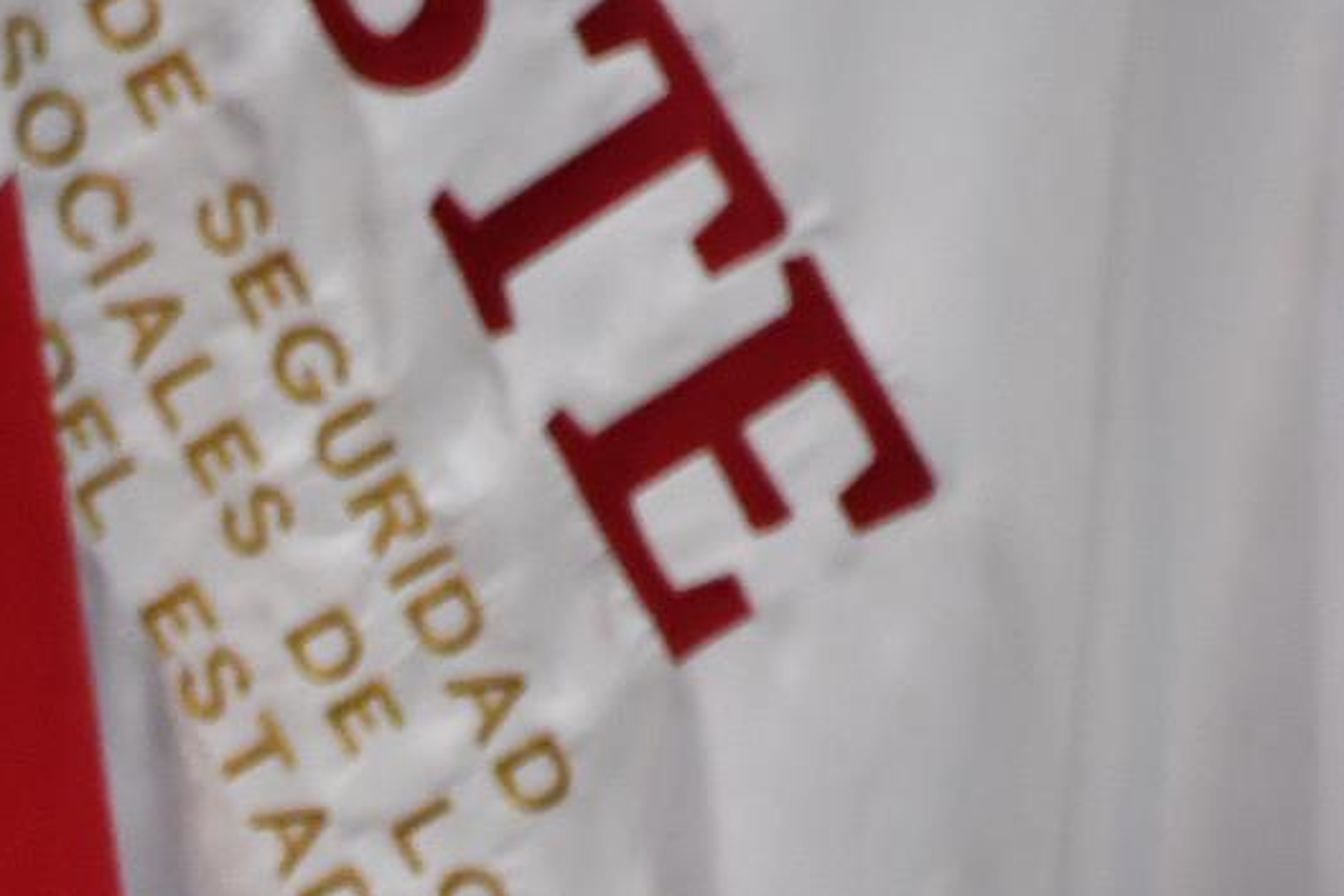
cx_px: -290
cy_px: 1703
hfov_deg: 1.9
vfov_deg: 1.2
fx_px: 41325
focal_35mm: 1107
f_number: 5.6
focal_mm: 140
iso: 1000
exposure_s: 1/100
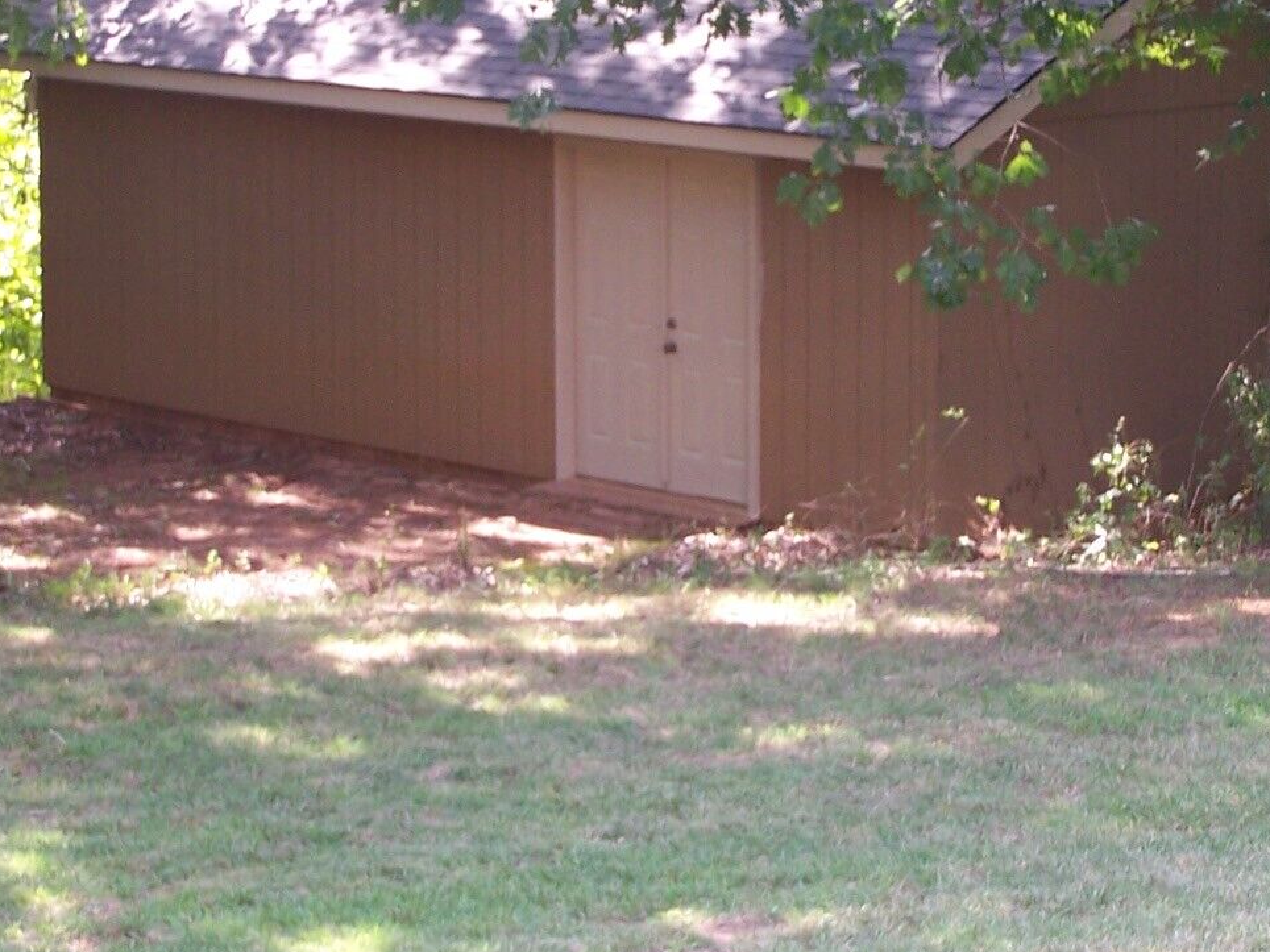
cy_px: 187
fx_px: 4990
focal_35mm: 136
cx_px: 773
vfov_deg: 10.9
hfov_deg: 14.5
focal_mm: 10.7
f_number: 3.2
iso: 80
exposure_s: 1/40
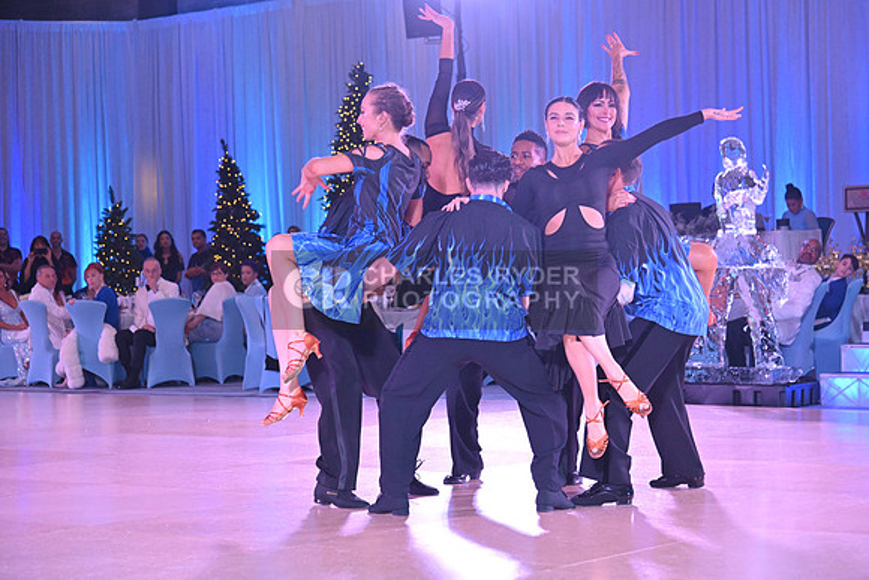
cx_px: 434
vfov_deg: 16.1
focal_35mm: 85
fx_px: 2052
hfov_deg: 23.9
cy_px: 290
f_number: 5
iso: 4500
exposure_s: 1/400
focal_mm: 85
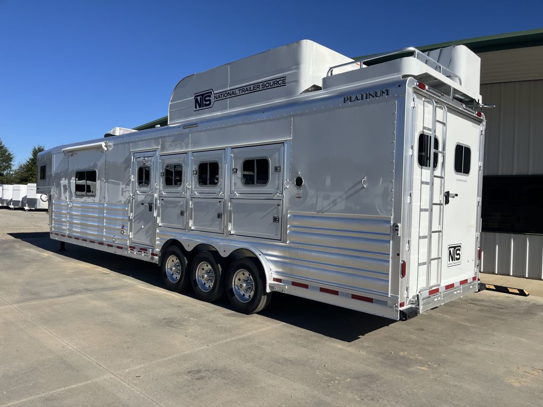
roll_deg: -2.4
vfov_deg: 53.1
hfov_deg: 67.3
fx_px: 408
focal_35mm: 26
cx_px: 272
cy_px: 204
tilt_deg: -1.3
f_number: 1.6
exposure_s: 1/4651
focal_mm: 5.1
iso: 50
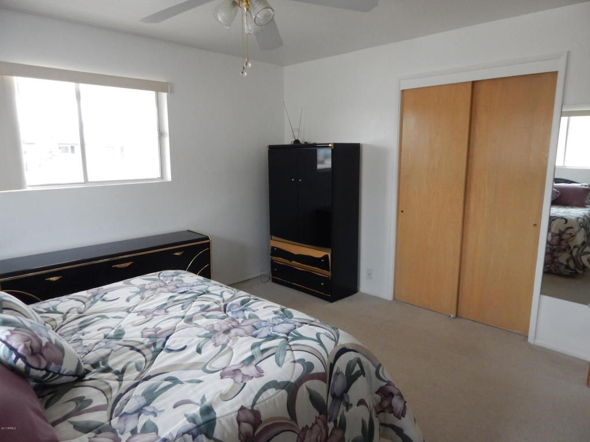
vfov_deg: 61.1
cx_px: 295
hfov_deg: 76.4
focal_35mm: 22
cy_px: 221
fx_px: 375
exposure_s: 1/100
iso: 400
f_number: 3
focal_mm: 4
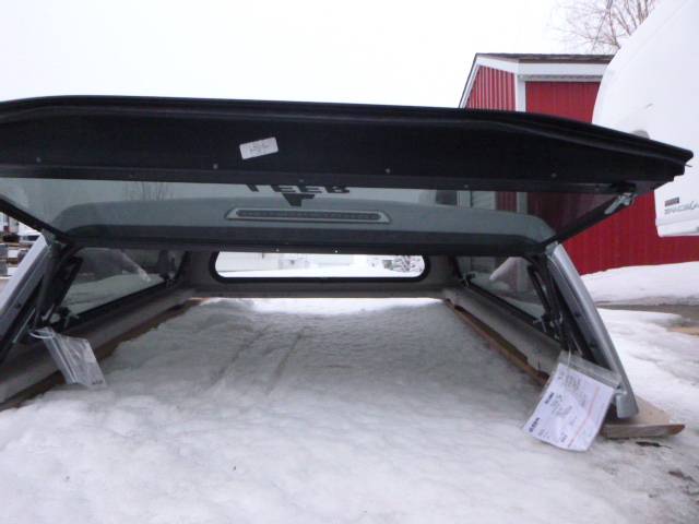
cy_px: 262
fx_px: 505
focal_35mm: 25
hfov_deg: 69.4
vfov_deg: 54.9
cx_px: 350
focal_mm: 4.5
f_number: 3.9
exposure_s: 1/30
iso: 800
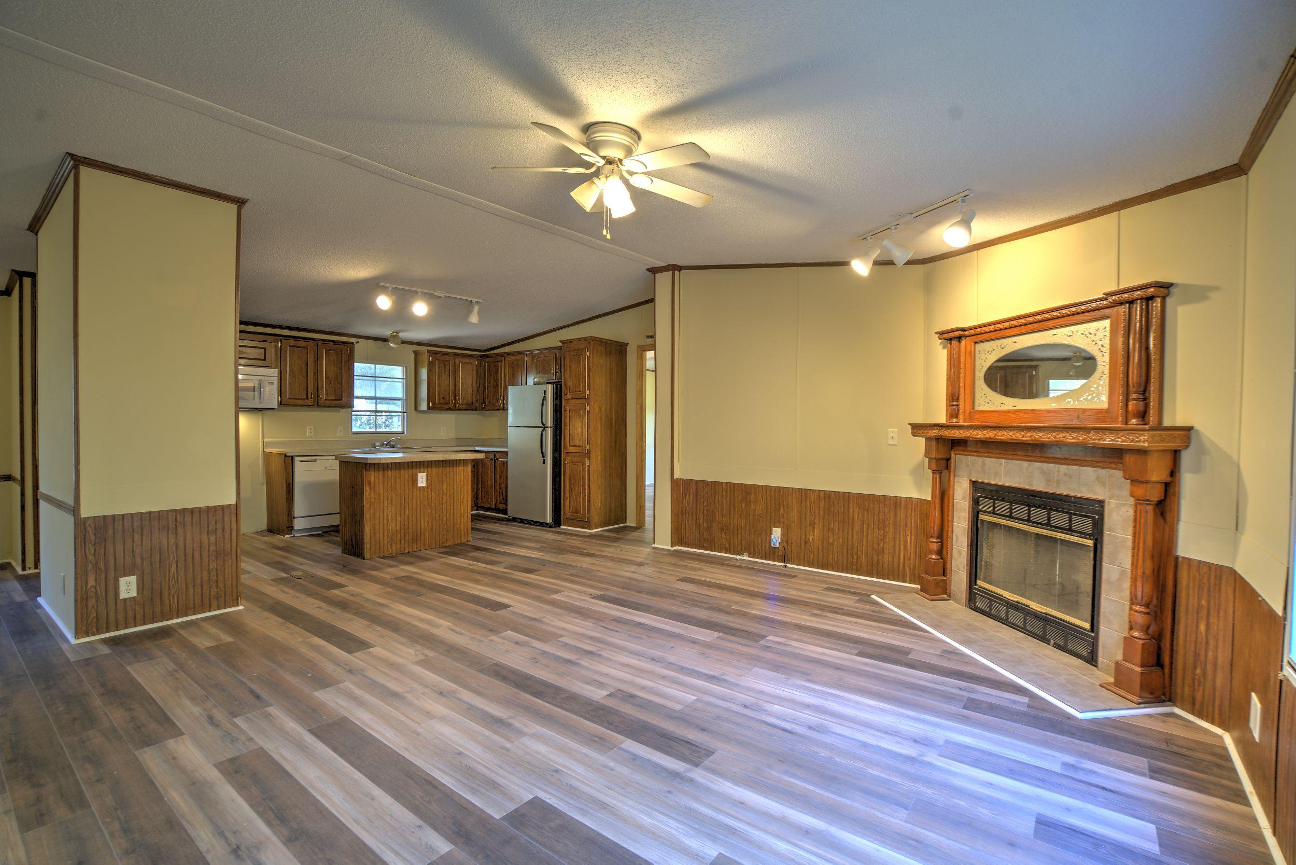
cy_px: 432
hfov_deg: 96.7
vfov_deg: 73.8
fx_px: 576
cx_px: 648
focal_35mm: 16
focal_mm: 16
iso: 320
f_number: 7.1
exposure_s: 1/3.33
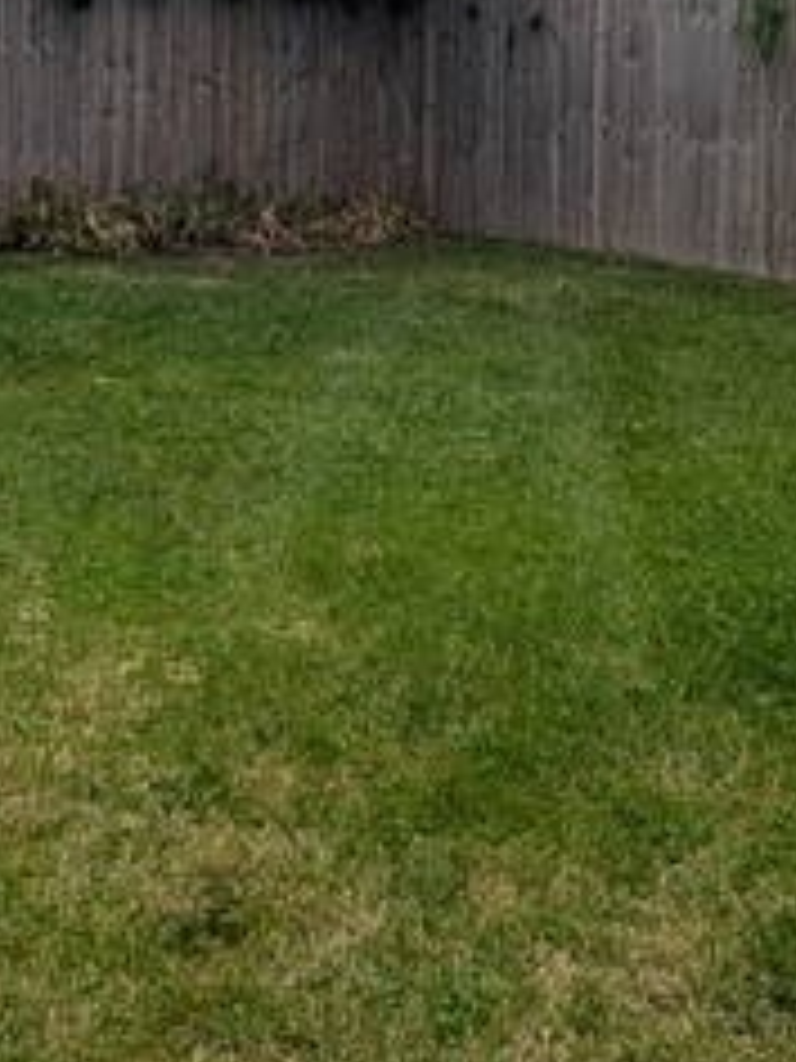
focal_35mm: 52
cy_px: 241
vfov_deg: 35.8
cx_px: 596
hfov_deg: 27.6
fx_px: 1594
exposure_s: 1/1147
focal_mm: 2.02
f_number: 1.7
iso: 53
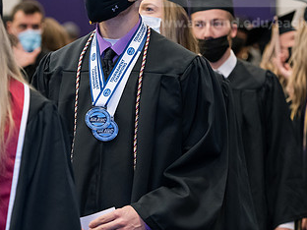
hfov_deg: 9.9
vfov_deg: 7.4
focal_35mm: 200
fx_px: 1774
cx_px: 105
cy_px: 44
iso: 1600
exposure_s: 1/200
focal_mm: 112
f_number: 3.5
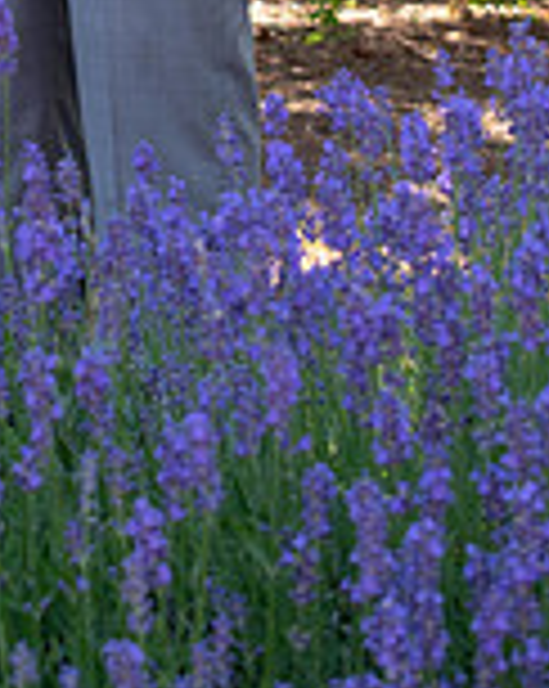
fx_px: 4050
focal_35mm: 199
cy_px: -292
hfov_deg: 7.7
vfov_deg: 9.5
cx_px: -58
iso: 400
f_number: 6.3
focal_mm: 48
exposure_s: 1/160
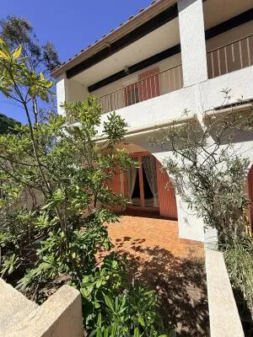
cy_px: 168
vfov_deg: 102.1
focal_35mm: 14
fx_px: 136
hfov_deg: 85.7
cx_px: 126
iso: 50
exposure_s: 1/1961
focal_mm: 2.22
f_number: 2.2
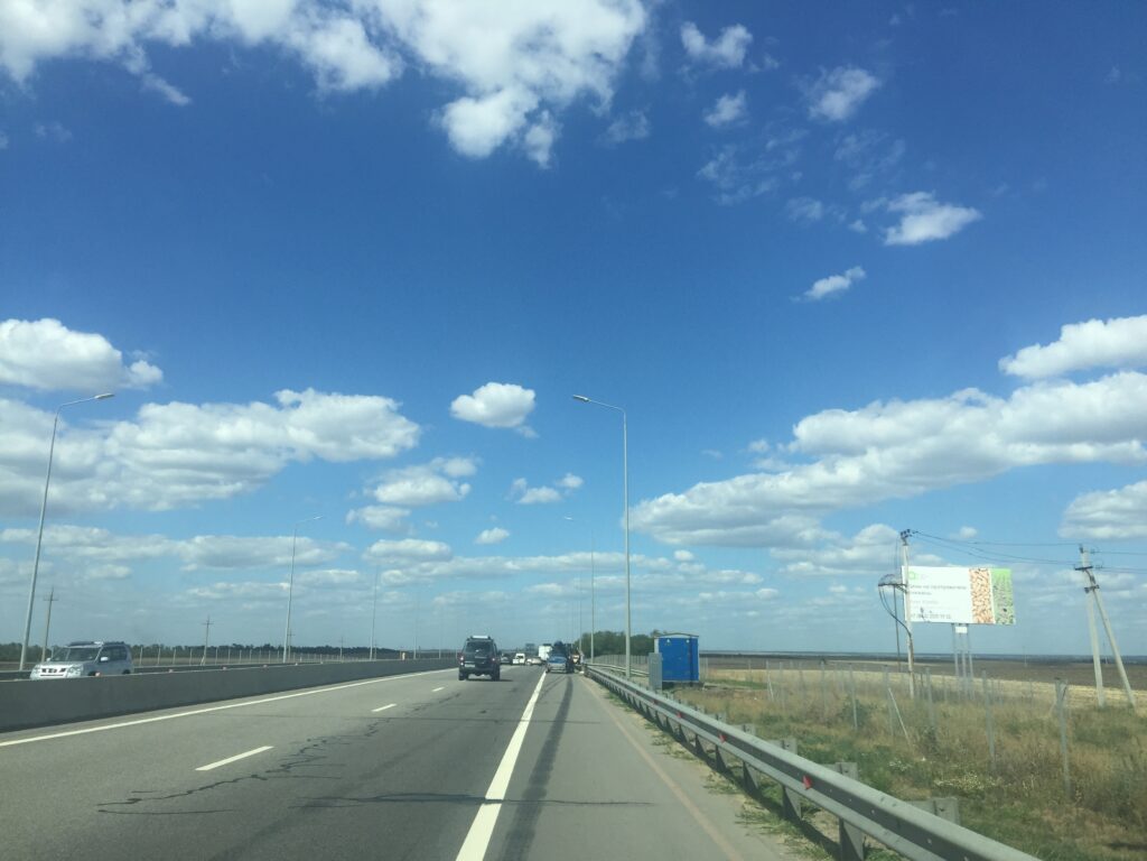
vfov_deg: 48.2
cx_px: 574
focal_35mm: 29
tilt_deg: +12.8
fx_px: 961
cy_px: 430
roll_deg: -1.1
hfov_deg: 61.7
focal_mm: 4.15
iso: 32
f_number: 2.2
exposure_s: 1/2326
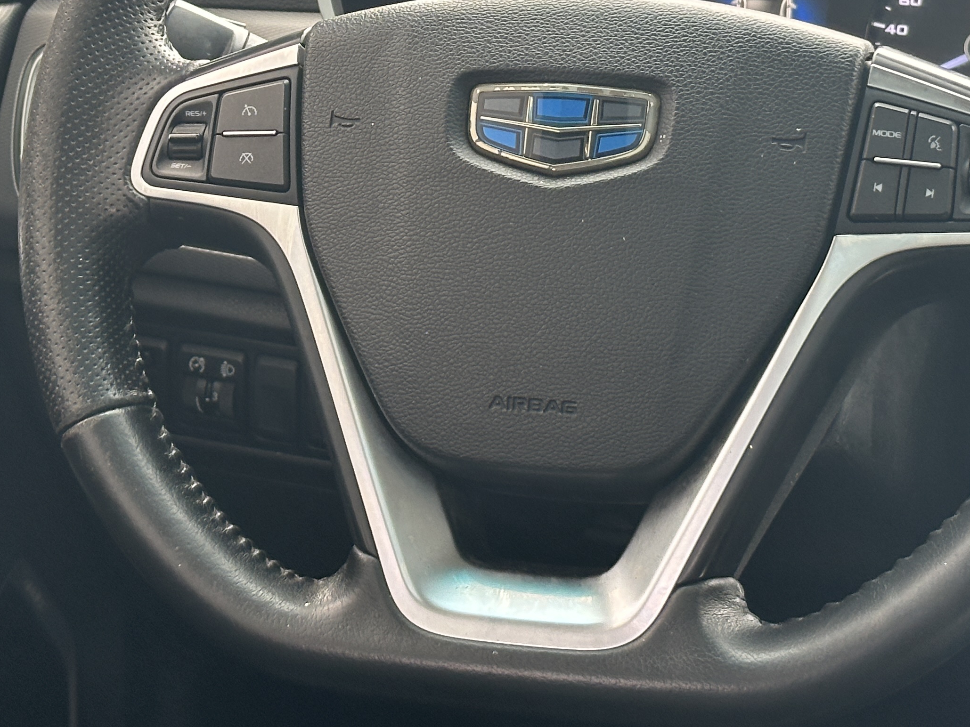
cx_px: 532
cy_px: 151
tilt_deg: -16.8
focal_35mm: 94
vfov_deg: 15.6
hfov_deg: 20.9
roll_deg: +0.6
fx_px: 2634
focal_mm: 6.86
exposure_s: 1/60
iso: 160
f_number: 1.78
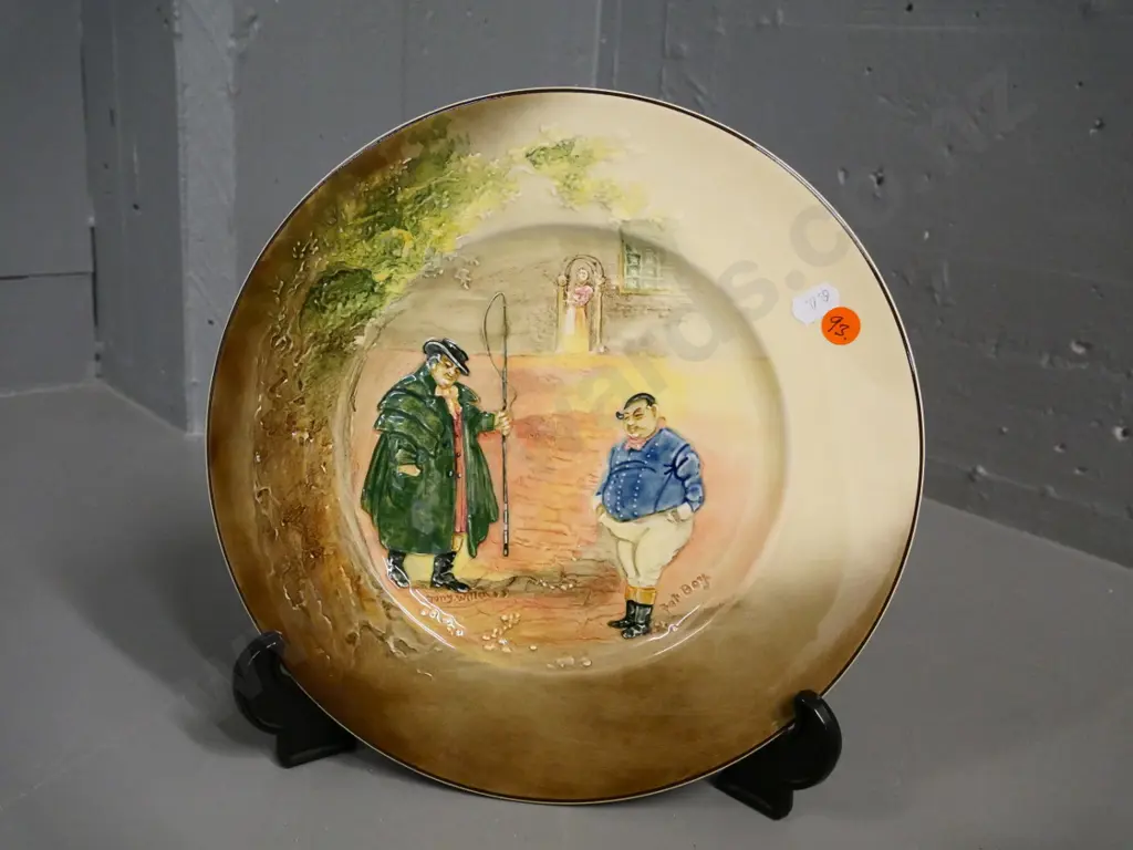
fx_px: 1113
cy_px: 425
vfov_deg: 41.8
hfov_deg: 54.0
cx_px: 566
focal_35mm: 34
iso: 3200
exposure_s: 1/100
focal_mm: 17
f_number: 5.6
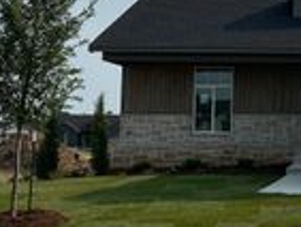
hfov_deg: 20.6
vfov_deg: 17.4
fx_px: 740
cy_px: 80
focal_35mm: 85
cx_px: 410
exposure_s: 1/8929
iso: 80
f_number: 1.78
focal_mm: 6.86
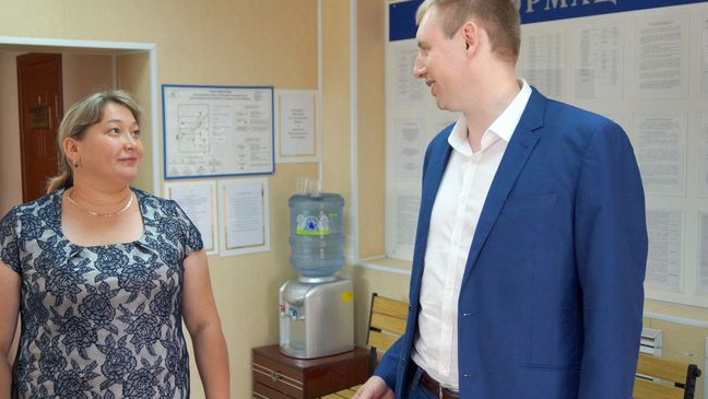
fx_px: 845
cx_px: 352
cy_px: 203
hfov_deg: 45.5
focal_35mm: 45
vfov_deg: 26.6
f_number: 4.5
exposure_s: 1/160
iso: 800
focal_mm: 28
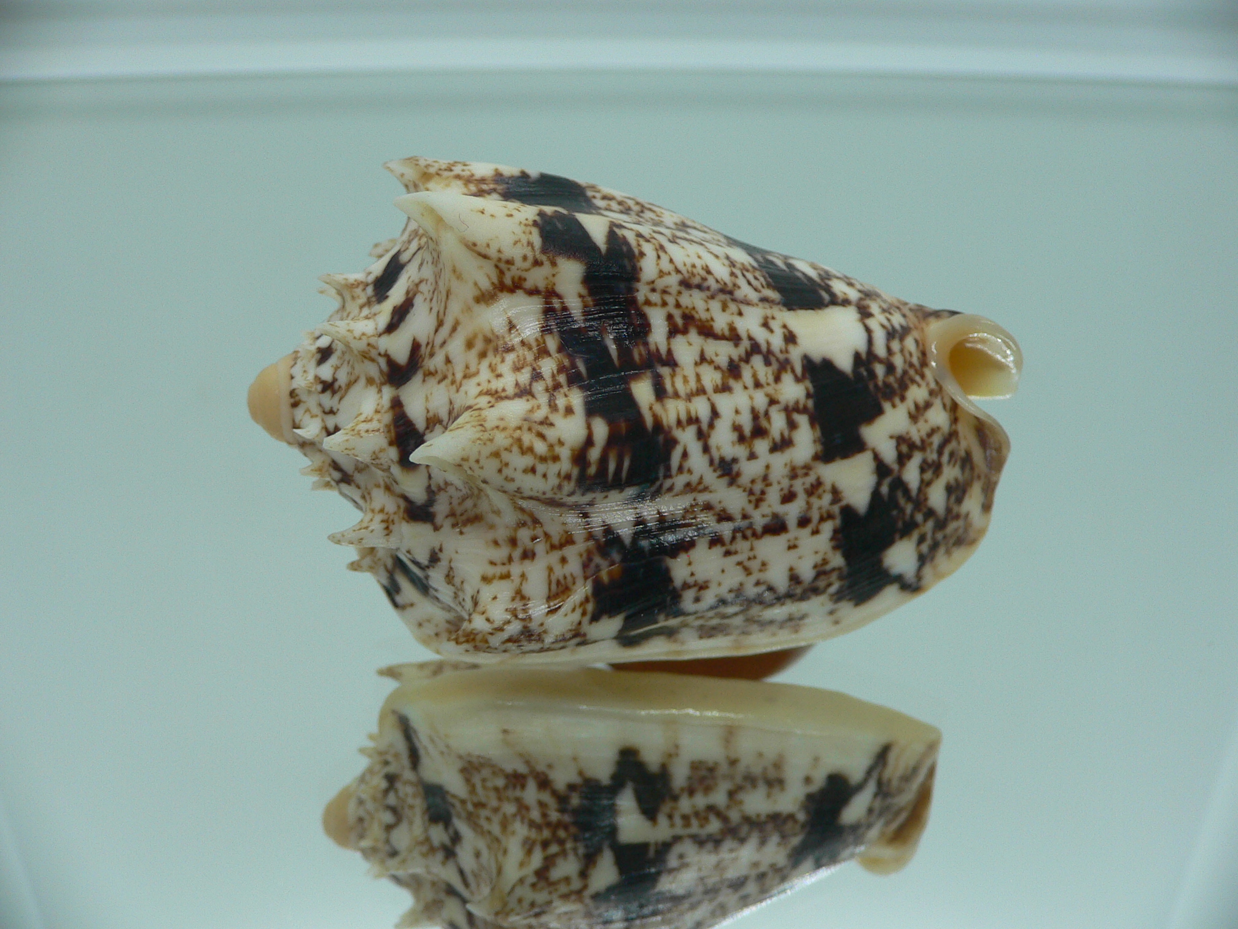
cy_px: 464
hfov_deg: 52.6
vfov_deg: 40.7
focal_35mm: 35
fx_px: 1252
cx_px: 619
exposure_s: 1/60
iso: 80
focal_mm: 4.6
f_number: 2.8
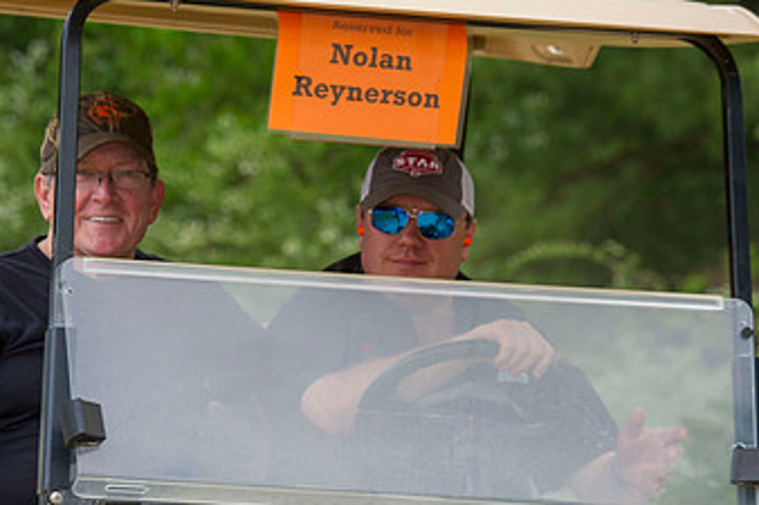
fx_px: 5605
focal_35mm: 266
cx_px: 427
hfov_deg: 7.7
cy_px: 406
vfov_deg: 5.2
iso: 200
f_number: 6.3
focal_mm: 155
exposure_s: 1/320
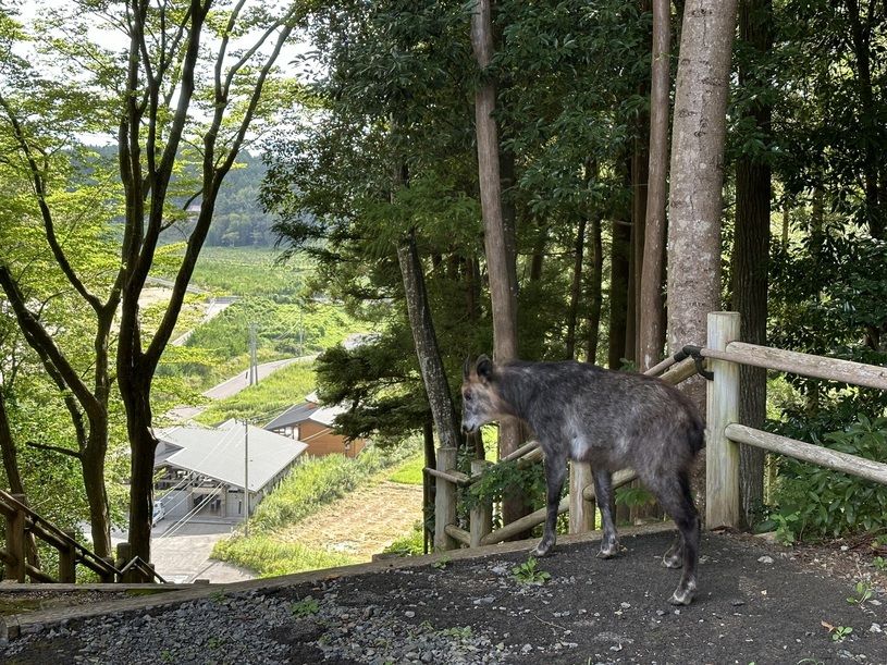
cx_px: 444
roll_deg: +0.4
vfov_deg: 30.3
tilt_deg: -5.9
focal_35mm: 48
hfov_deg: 39.7
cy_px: 332
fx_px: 1230
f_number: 1.78
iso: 64
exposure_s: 1/341
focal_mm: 6.86
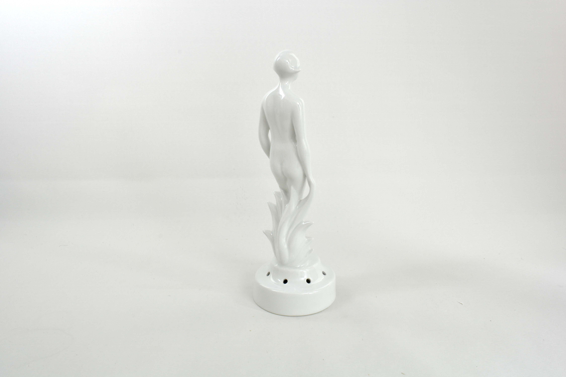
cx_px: 283
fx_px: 472
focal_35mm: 30
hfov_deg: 61.9
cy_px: 188
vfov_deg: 43.6
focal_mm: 20
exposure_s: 3
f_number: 22
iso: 400
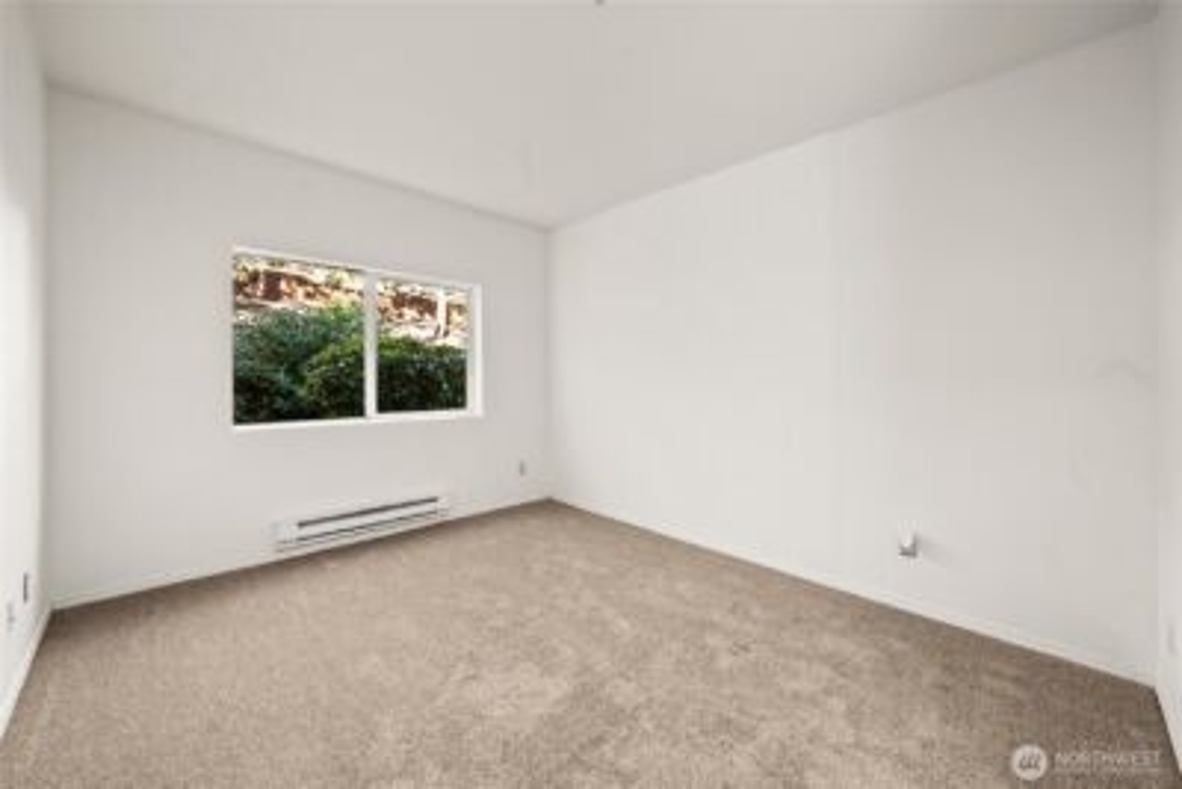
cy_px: 394
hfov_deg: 108.3
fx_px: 427
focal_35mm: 13
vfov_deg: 85.5
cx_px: 591
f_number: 7.1
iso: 1000
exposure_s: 1/2.5
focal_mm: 13
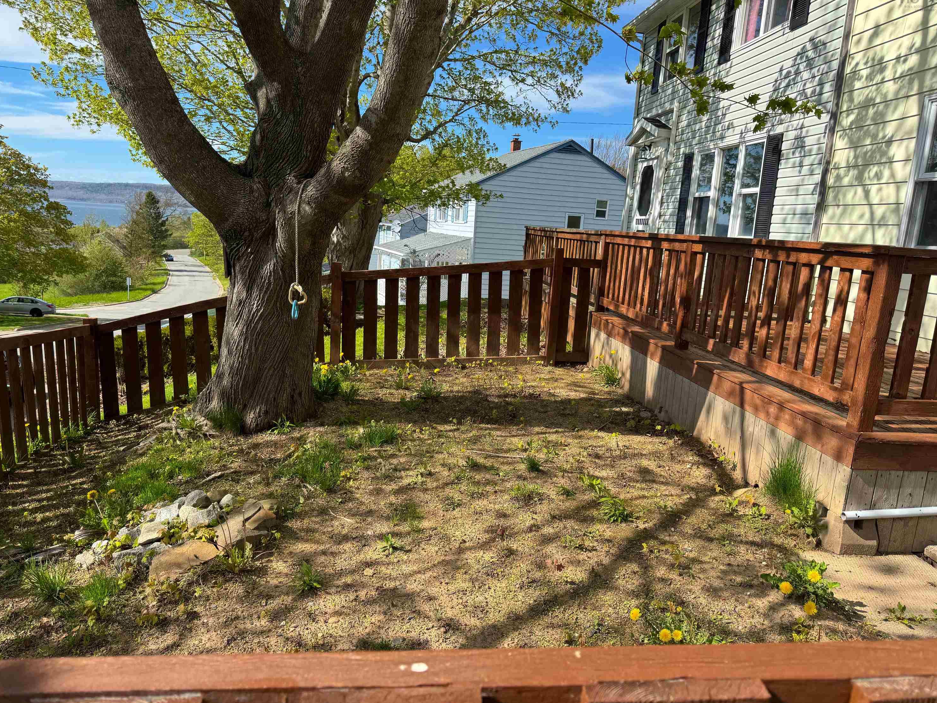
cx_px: 466
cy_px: 346
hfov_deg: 69.4
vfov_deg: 54.9
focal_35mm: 25
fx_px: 677
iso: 80
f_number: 1.8
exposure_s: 1/2400
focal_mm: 6.76
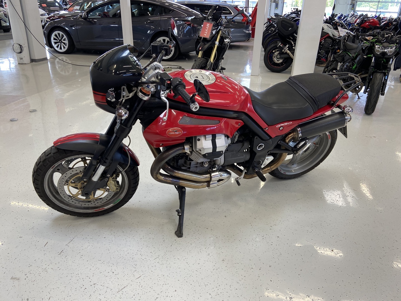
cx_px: 200
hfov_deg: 67.3
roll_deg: -1.3
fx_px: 301
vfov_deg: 53.1
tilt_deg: -25.2
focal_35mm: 26
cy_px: 150
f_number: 1.8
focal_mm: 4.25
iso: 80
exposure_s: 1/100
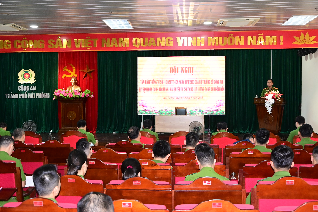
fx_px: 397
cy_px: 106
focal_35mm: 45
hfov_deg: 43.6
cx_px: 159
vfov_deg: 29.9
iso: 2500
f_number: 4.2
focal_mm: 30
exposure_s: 1/200
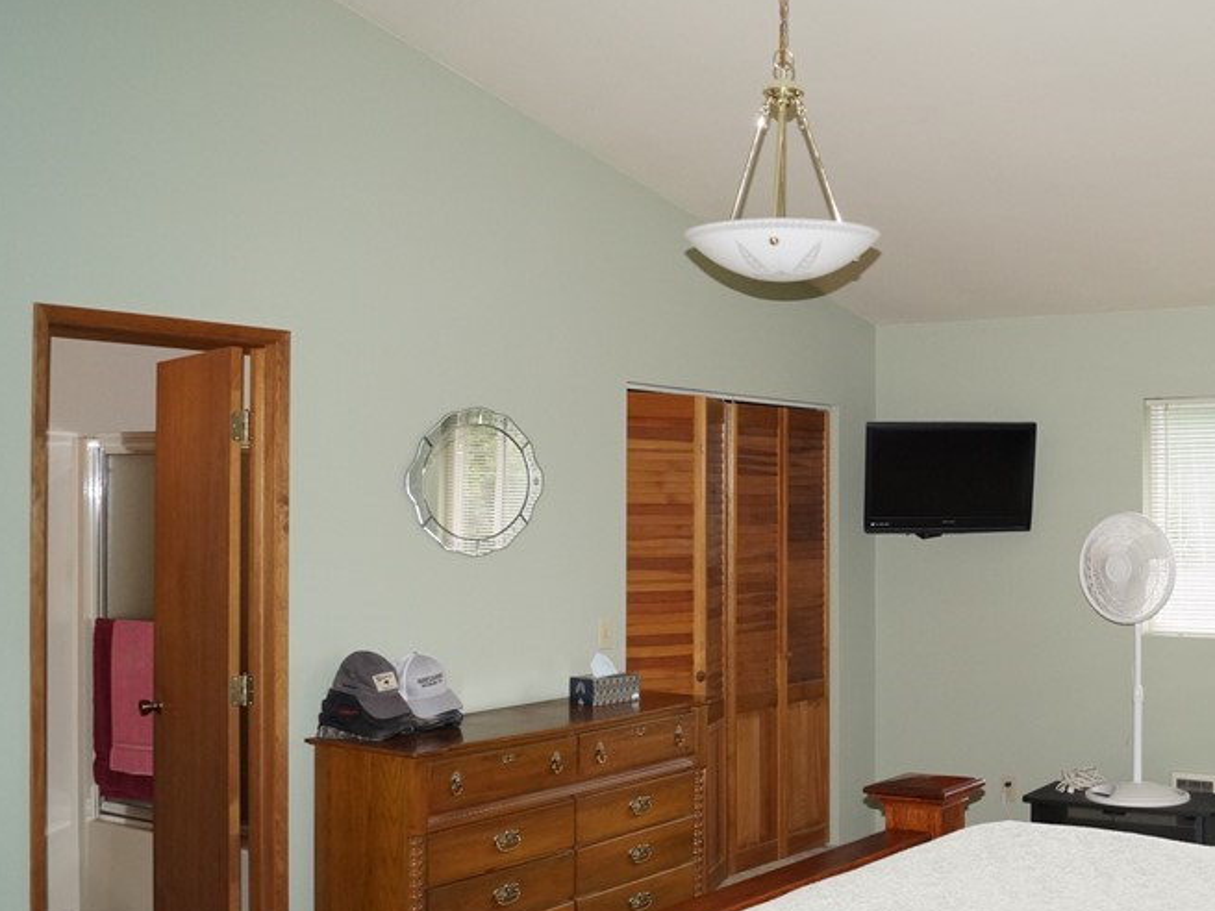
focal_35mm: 43
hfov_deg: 42.5
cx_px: 910
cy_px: 451
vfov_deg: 33.6
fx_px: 1509
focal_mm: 18
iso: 800
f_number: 3.5
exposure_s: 1/160
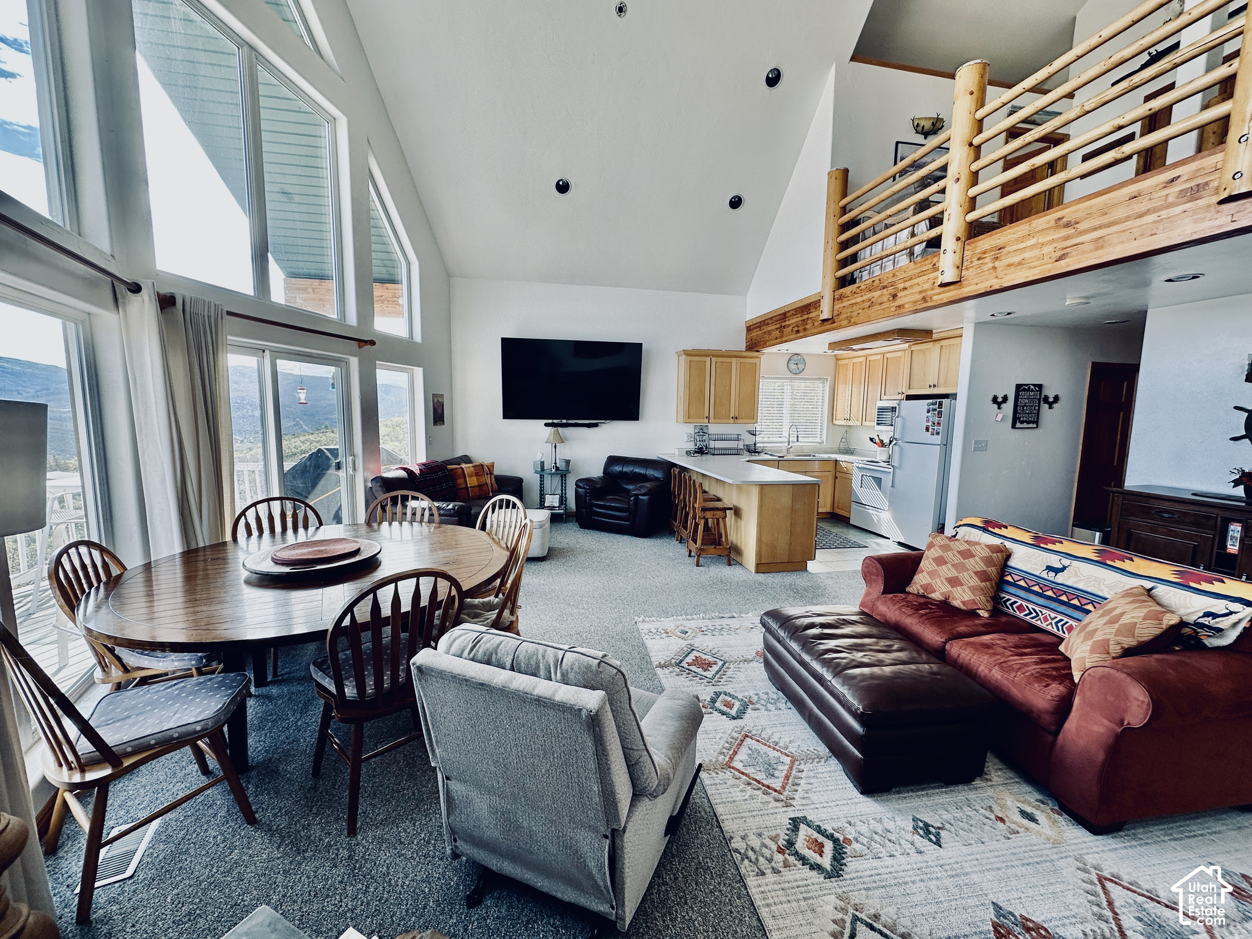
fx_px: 506
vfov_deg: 85.7
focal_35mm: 14
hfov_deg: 102.1
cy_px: 470
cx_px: 626
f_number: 2.2
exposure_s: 1/134
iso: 40
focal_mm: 2.22
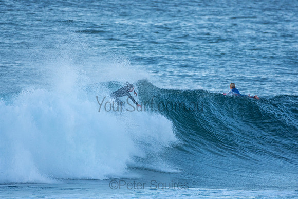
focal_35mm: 750
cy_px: 100
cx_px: 149
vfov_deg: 1.8
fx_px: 6209
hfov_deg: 2.7
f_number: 5.6
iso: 720
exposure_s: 1/1600
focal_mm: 500
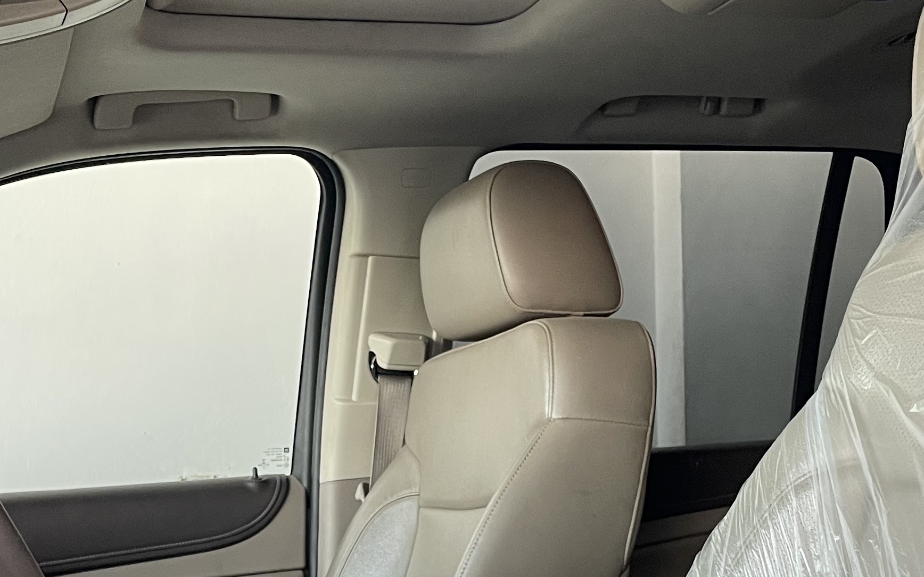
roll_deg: +2.3
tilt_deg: -3.2
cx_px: 361
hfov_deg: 31.9
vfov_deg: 19.6
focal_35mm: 64
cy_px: 604
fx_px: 1612
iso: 125
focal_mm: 4.2
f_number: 1.6
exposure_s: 1/60
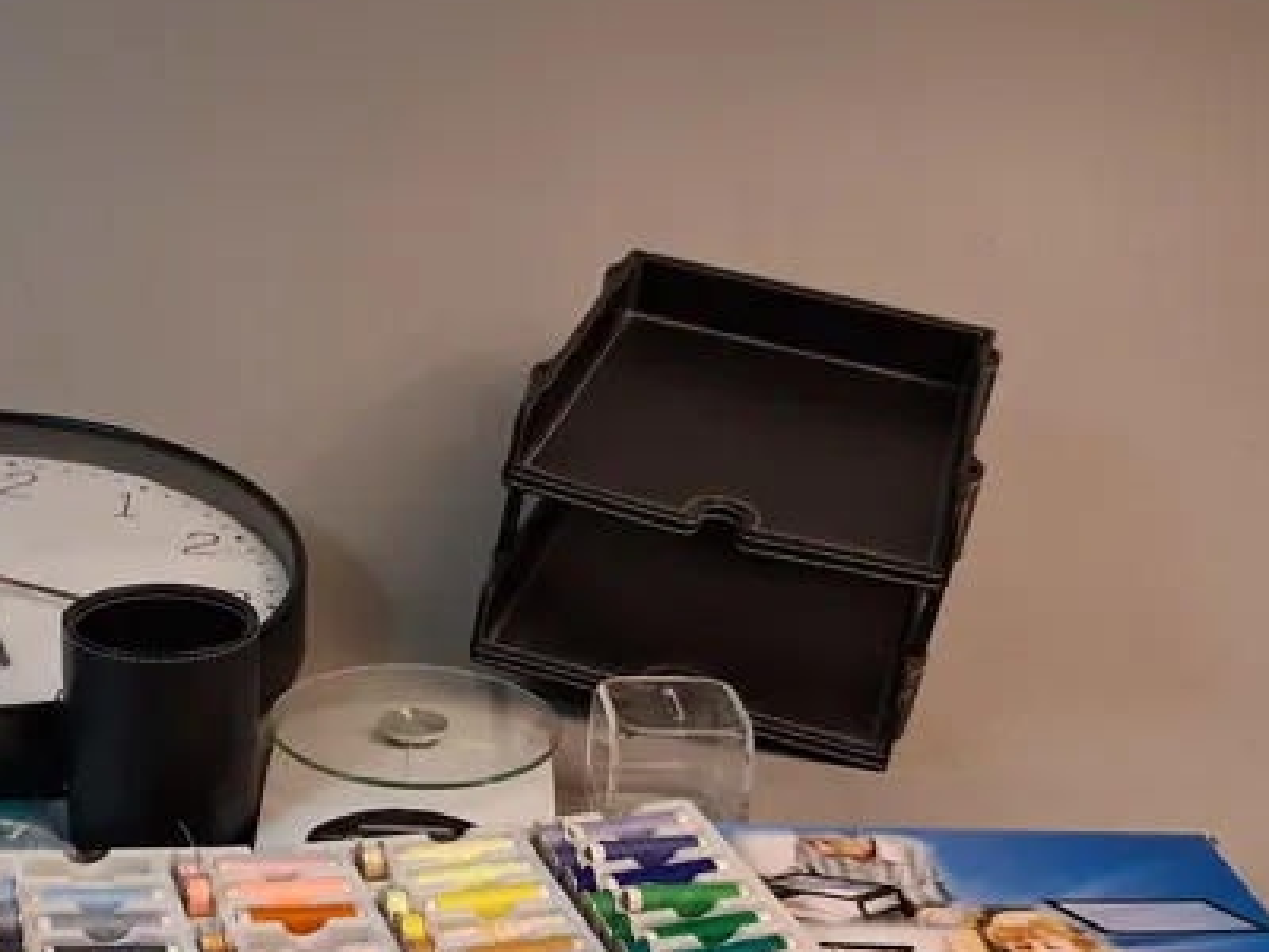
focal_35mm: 54
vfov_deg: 26.6
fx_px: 1980
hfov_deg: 34.8
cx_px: 317
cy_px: 752
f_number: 1.8
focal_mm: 4
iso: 250
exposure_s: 1/50
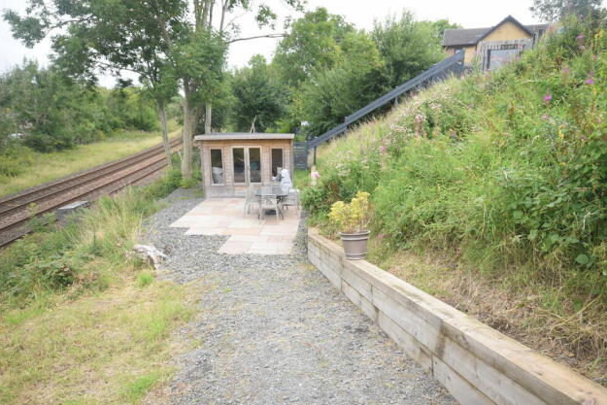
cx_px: 312
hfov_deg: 78.6
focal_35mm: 22
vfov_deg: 57.2
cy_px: 196
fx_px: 371
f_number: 8
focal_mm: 14
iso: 400
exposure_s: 1/250
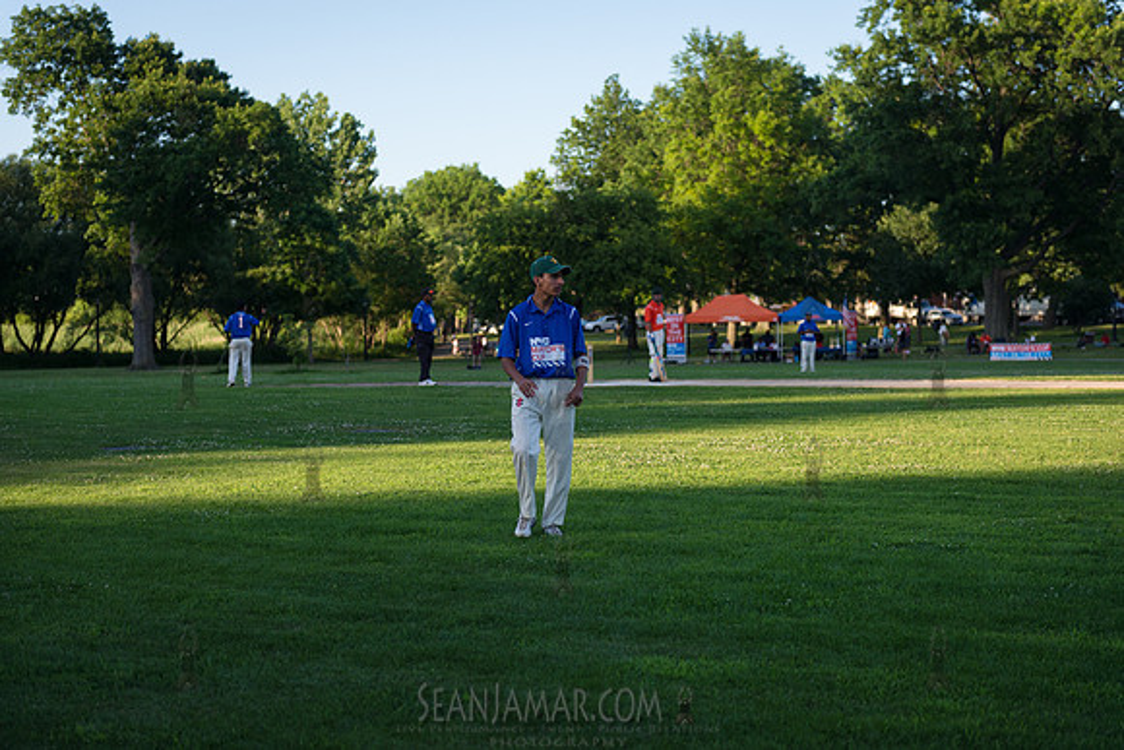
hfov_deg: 30.5
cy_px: 375
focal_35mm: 66
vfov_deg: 20.6
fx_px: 2061
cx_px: 562
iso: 400
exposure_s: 1/2500
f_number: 2.8
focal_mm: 66
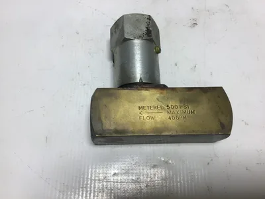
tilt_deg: -68.1
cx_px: 132
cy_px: 100
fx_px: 237
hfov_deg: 58.4
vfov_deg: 45.4
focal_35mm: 31
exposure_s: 1/201
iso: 25
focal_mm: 3.3
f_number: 2.4
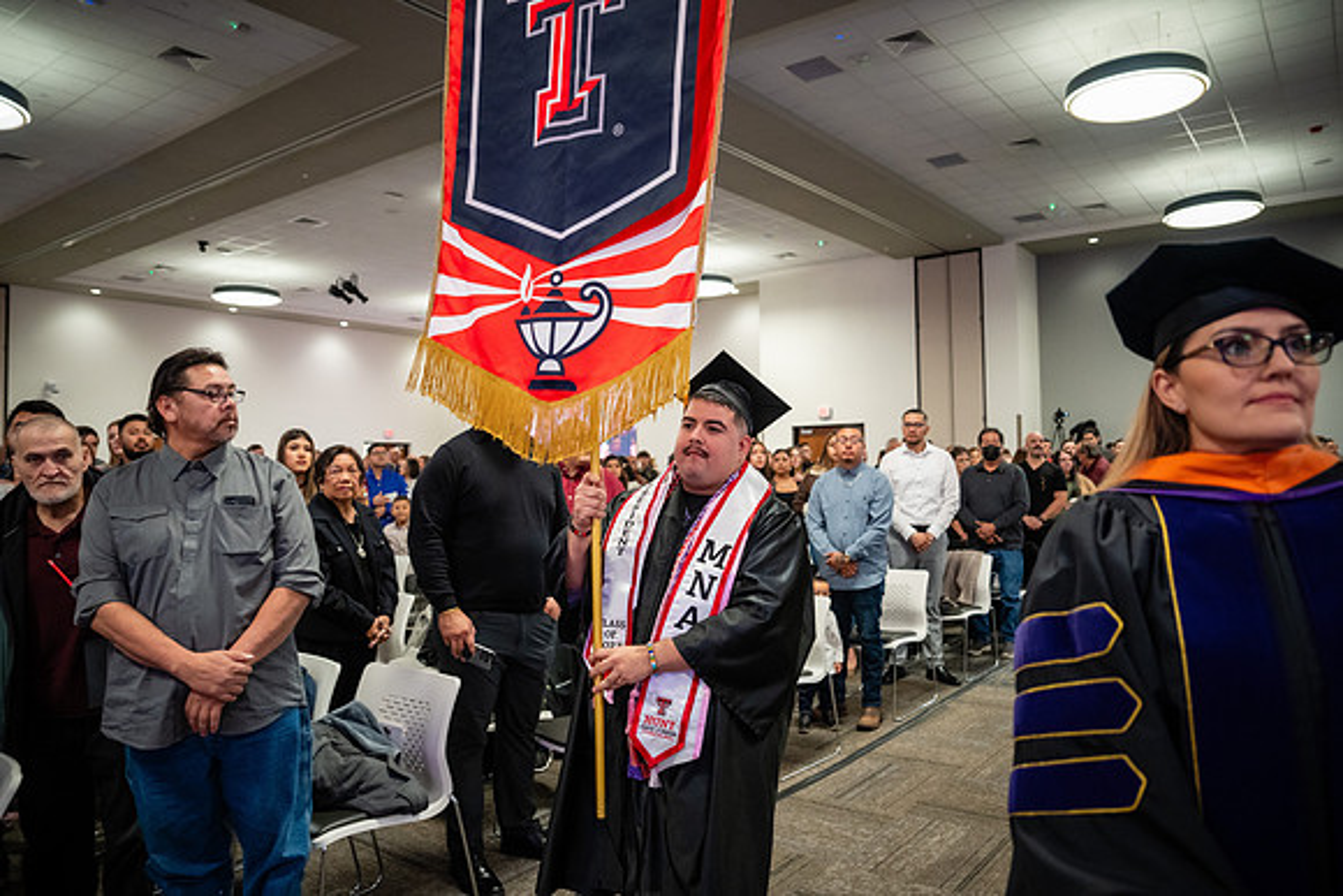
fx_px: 928
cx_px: 685
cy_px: 448
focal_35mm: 25
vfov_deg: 51.6
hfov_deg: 71.8
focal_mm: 24
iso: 2500
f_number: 2.8
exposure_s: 1/160
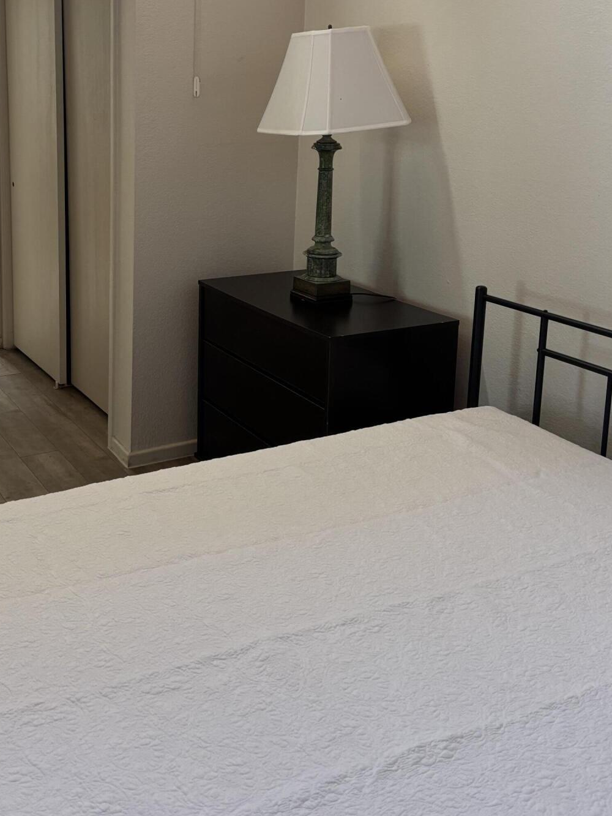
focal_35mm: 39
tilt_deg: -8.0
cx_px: 186
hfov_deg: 36.3
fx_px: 919
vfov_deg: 46.8
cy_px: 245
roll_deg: -0.4
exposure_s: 1/60
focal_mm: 5.96
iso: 160
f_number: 1.6
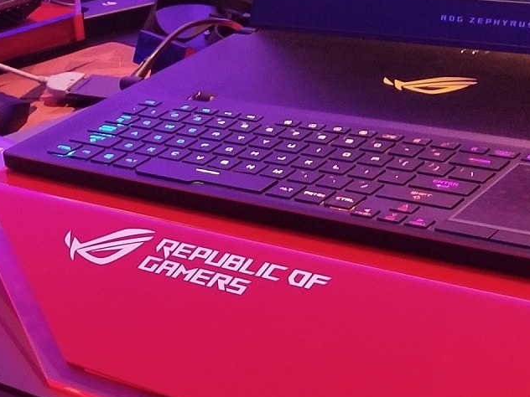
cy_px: 226
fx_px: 1455
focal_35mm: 95
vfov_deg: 15.6
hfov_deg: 20.5
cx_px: 117
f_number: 1.8
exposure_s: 1/33.3
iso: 502
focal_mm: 3.95
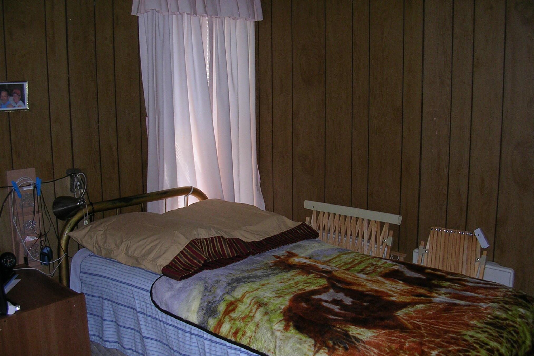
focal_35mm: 40
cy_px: 198
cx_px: 270
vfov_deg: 33.4
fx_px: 593
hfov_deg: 48.5
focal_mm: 5.8
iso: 52
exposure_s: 1/60.1
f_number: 2.8
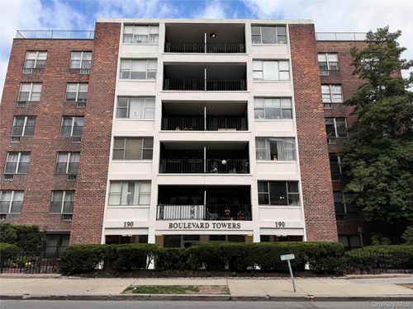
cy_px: 154
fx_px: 286
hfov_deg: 71.6
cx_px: 206
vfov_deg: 56.8
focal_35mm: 24
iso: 80
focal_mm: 6.76
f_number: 1.78
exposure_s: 1/2232
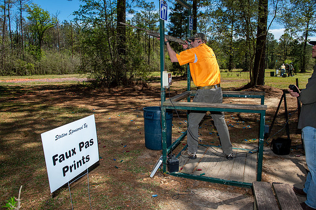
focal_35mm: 27
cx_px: 158
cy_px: 105
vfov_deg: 47.9
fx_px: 237
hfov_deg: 67.4
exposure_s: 1/250
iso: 50
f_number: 6.3
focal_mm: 27
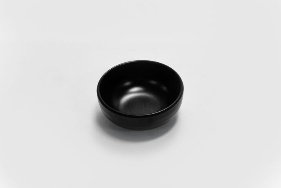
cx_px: 140
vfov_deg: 19.5
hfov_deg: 28.8
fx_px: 547
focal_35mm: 70
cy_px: 94
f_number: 13
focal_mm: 70
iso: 3200
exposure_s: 1/100
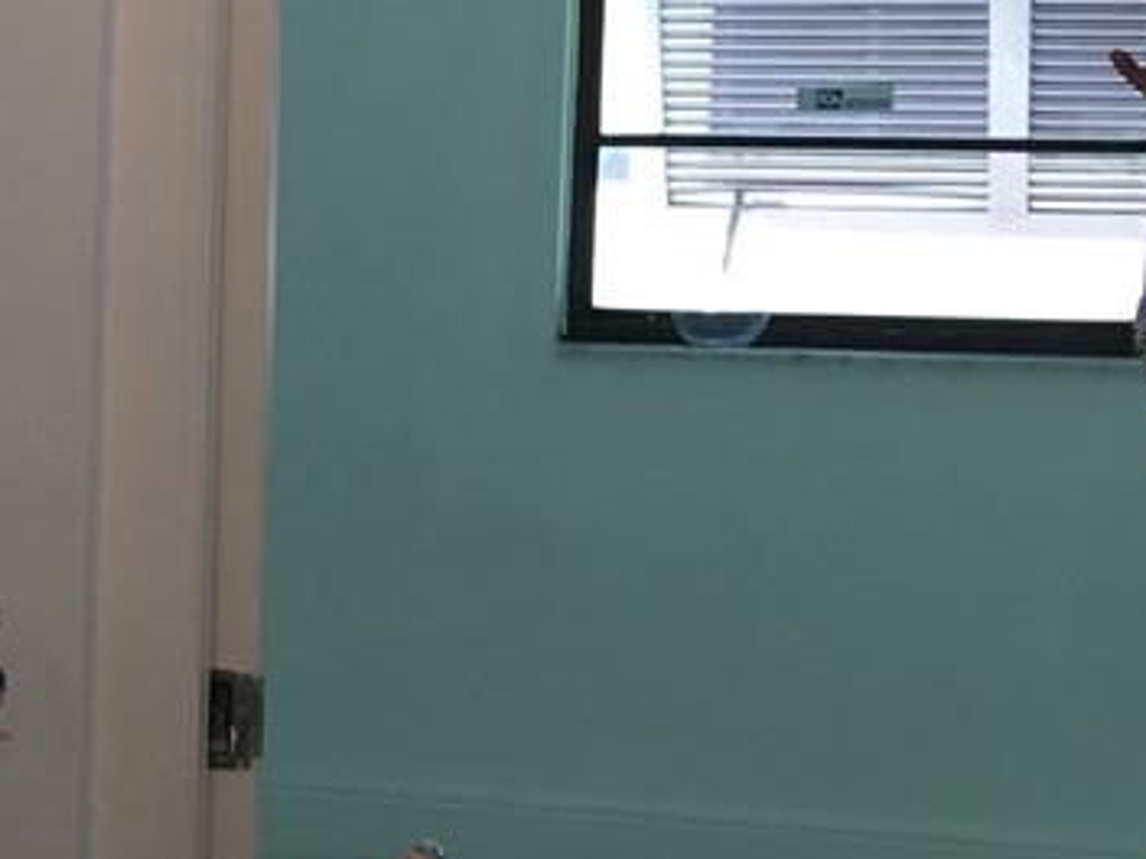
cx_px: -996
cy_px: 595
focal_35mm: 132
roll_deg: -0.1
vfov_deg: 11.2
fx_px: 4370
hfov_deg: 13.3
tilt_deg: -4.9
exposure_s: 1/40
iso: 25
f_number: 2.2
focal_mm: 4.15
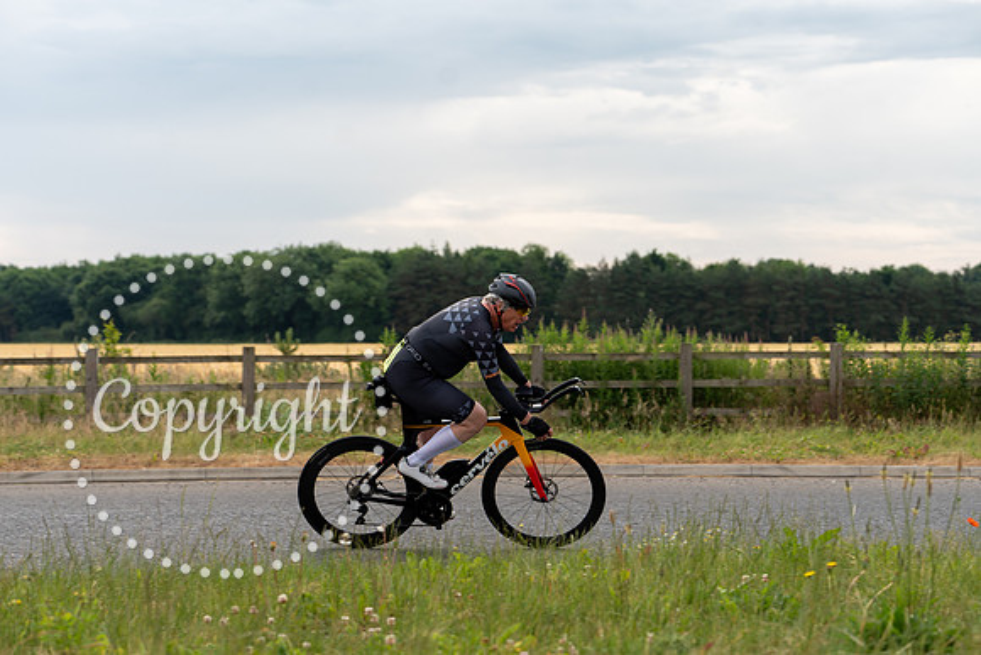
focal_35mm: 80
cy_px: 328
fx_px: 2180
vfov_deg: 17.1
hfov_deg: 25.4
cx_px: 490
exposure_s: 1/800
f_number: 4
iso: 160
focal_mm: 80
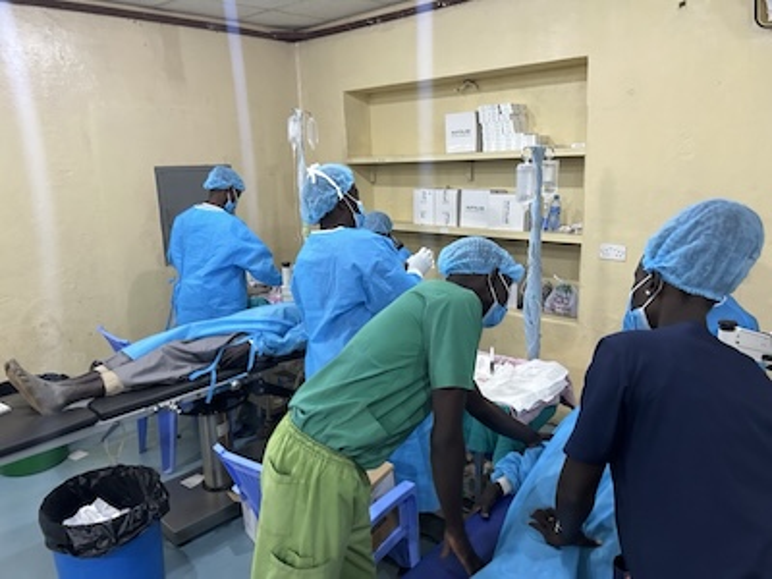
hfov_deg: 67.3
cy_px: 290
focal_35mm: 26
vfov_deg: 53.1
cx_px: 386
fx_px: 580
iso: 320
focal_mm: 5.7
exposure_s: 1/60
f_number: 1.5
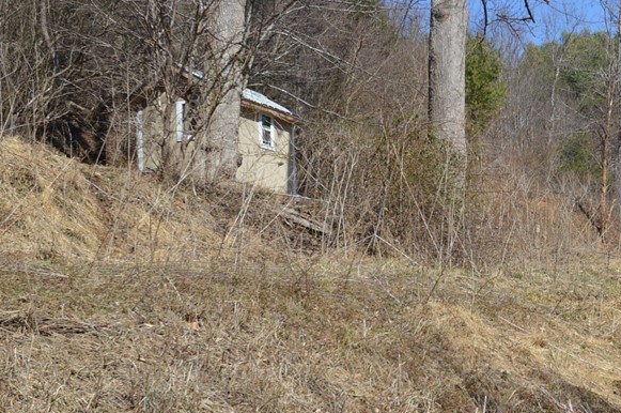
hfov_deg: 27.0
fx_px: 1258
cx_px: 529
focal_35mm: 73
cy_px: 231
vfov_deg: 18.6
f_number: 8
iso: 100
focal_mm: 26
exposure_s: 1/250
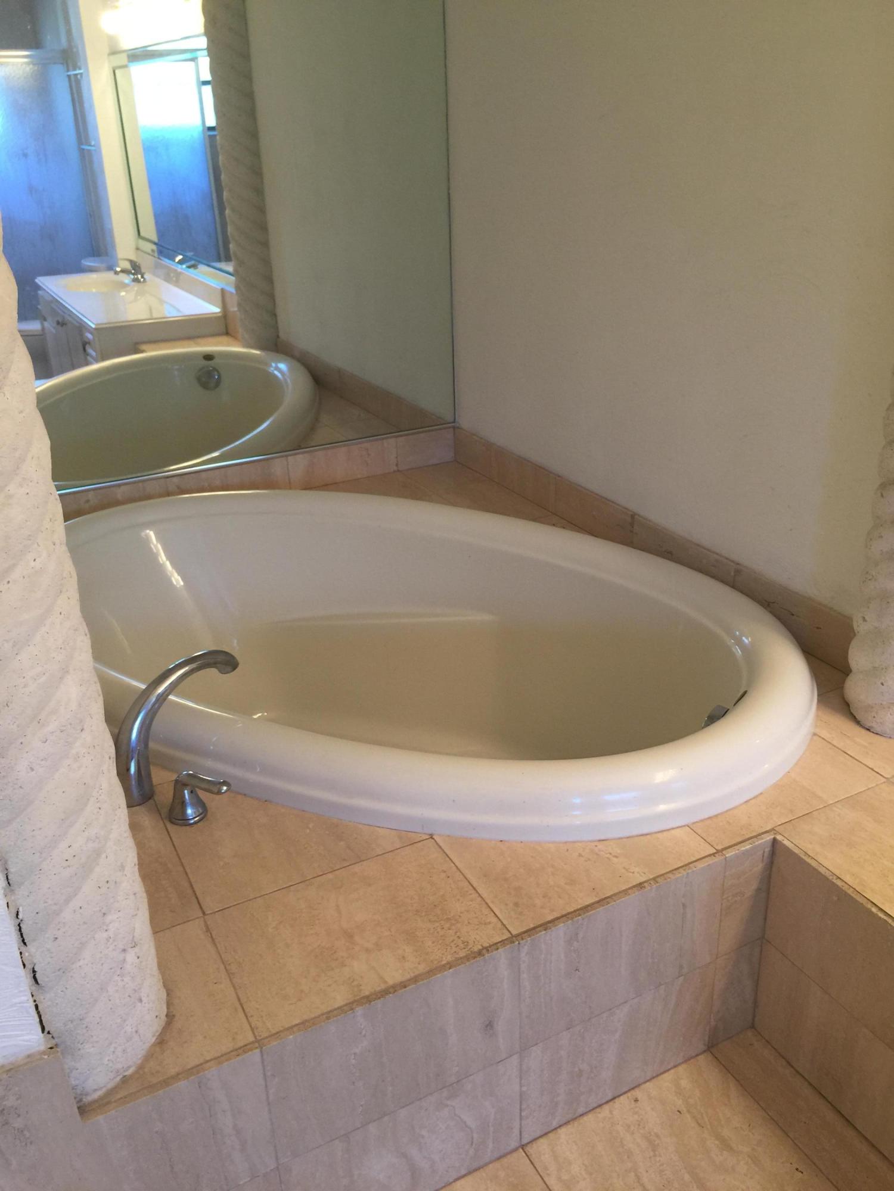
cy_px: 596
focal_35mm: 29
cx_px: 447
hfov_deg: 48.2
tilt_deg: -23.8
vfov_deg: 61.7
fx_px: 999
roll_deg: +3.6
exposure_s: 1/15
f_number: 2.2
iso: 32
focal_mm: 4.15
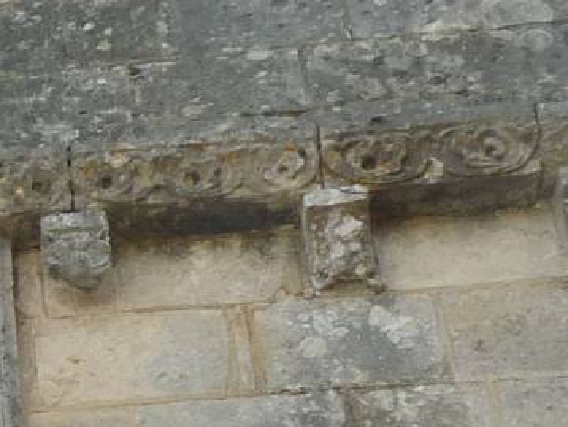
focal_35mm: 134
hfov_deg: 13.1
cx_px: -484
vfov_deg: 11.0
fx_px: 2200
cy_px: 394
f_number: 4.5
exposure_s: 1/200
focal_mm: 4.8
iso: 100
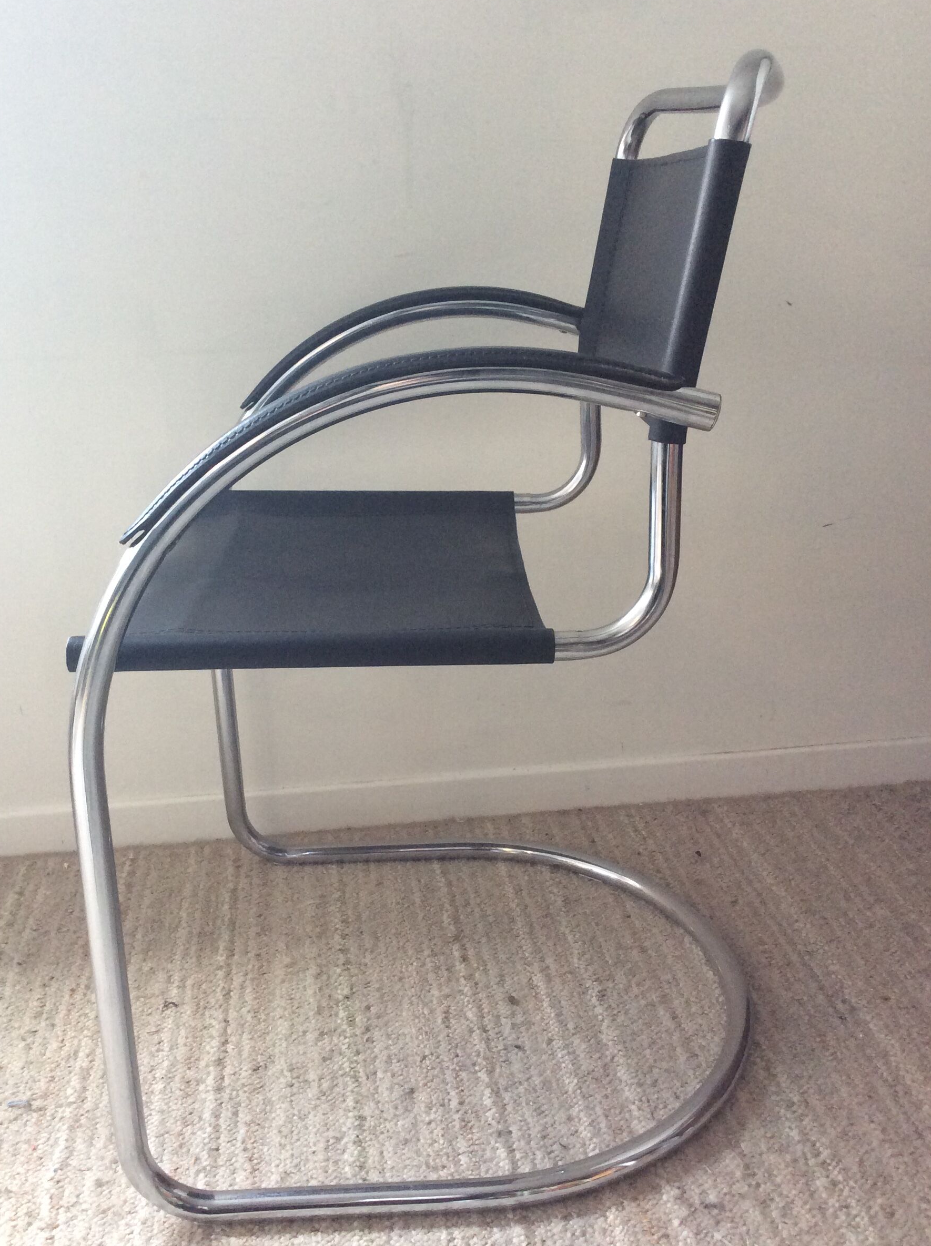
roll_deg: +2.4
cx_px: 428
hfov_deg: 40.6
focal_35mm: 35
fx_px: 1259
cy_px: 624
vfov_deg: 52.7
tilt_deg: -19.4
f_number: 2.4
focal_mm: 3.3
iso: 100
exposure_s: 1/25
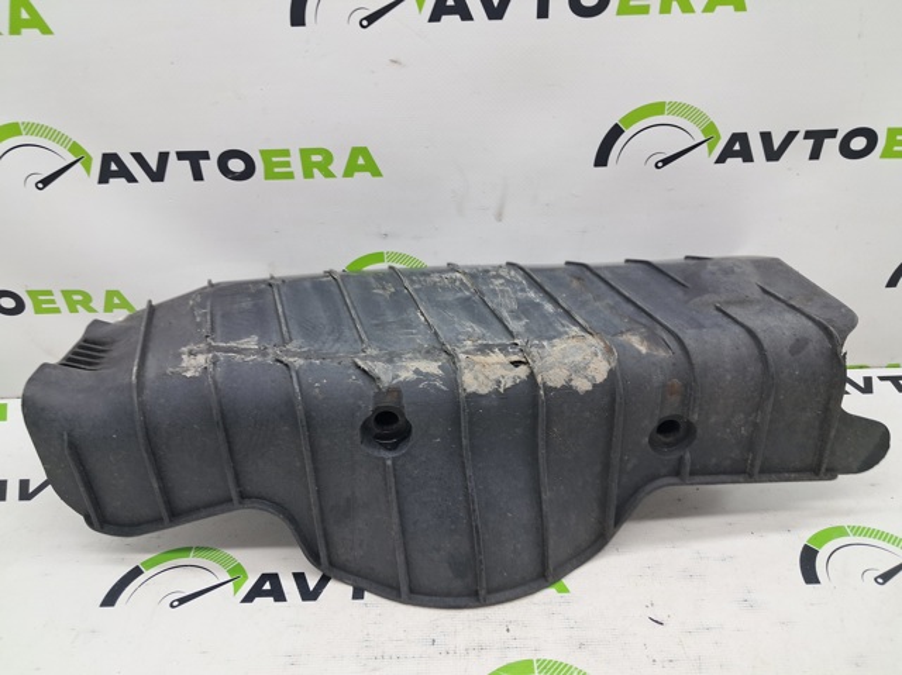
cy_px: 338
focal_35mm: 27
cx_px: 451
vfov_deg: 51.3
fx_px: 703
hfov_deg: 65.4
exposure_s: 1/50
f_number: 1.8
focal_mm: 4
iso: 50
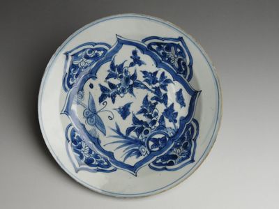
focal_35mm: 48
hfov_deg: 39.7
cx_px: 140
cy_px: 104
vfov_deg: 30.3
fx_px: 387
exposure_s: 1/80
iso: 100
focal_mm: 4.9
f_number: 2.8
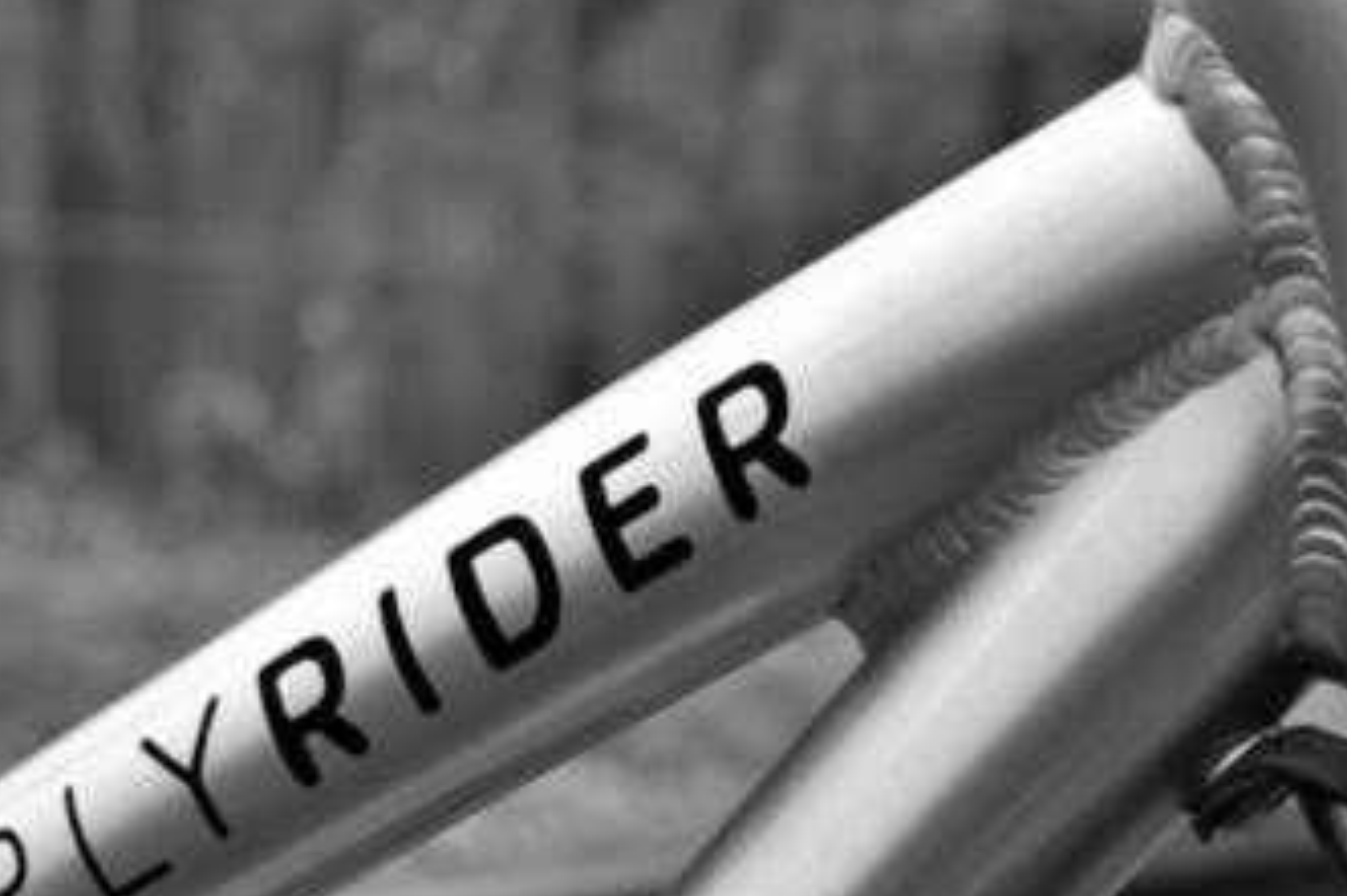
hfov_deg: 19.6
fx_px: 3889
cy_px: 618
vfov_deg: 13.1
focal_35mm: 104
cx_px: 722
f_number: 8
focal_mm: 46
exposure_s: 1/125
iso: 320
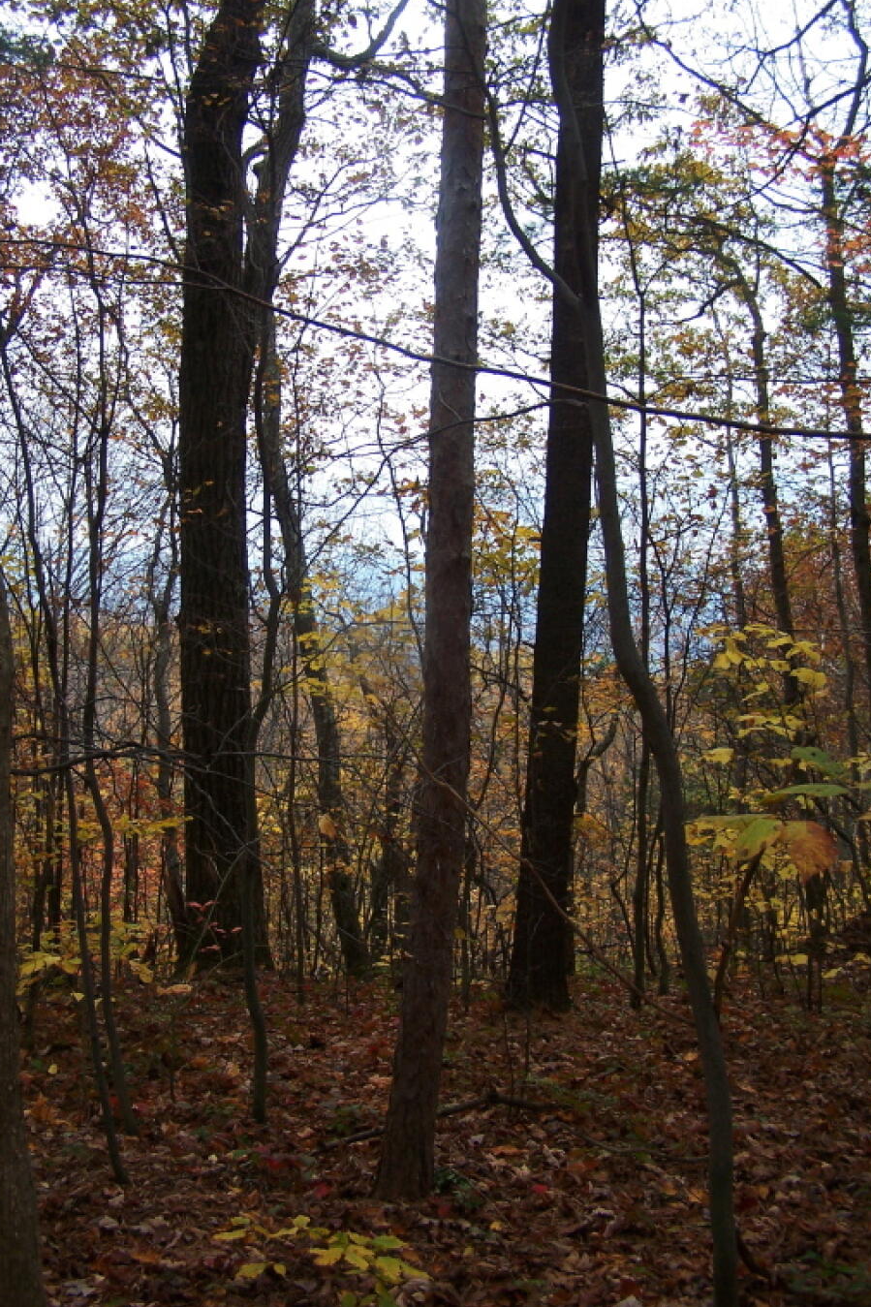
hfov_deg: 33.4
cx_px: 388
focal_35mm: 40
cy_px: 649
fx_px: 1452
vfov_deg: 48.5
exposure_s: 1/200
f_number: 2.8
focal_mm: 6.3
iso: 80
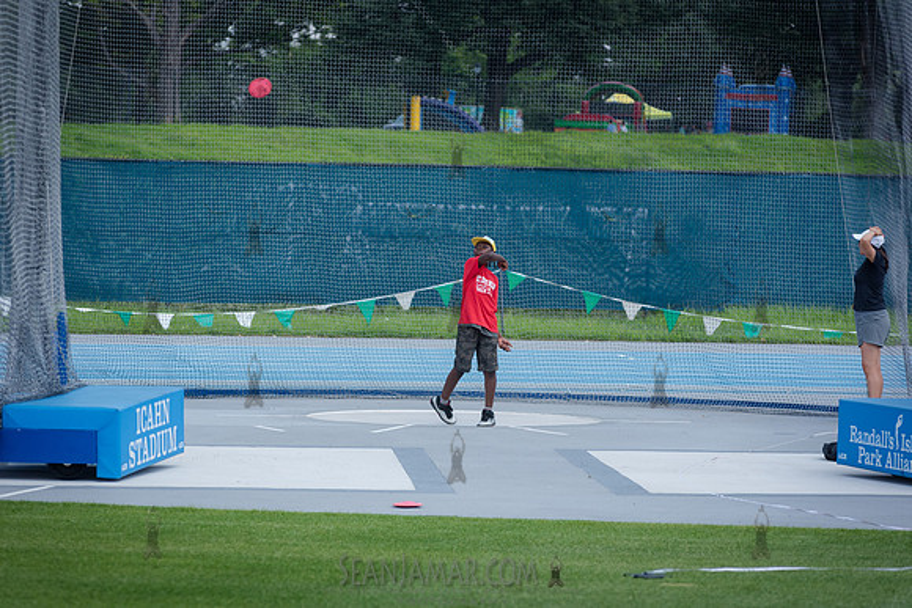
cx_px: 456
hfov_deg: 13.2
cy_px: 304
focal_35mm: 155
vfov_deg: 8.9
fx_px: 3927
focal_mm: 155
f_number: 4.5
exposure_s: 1/1250
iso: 400
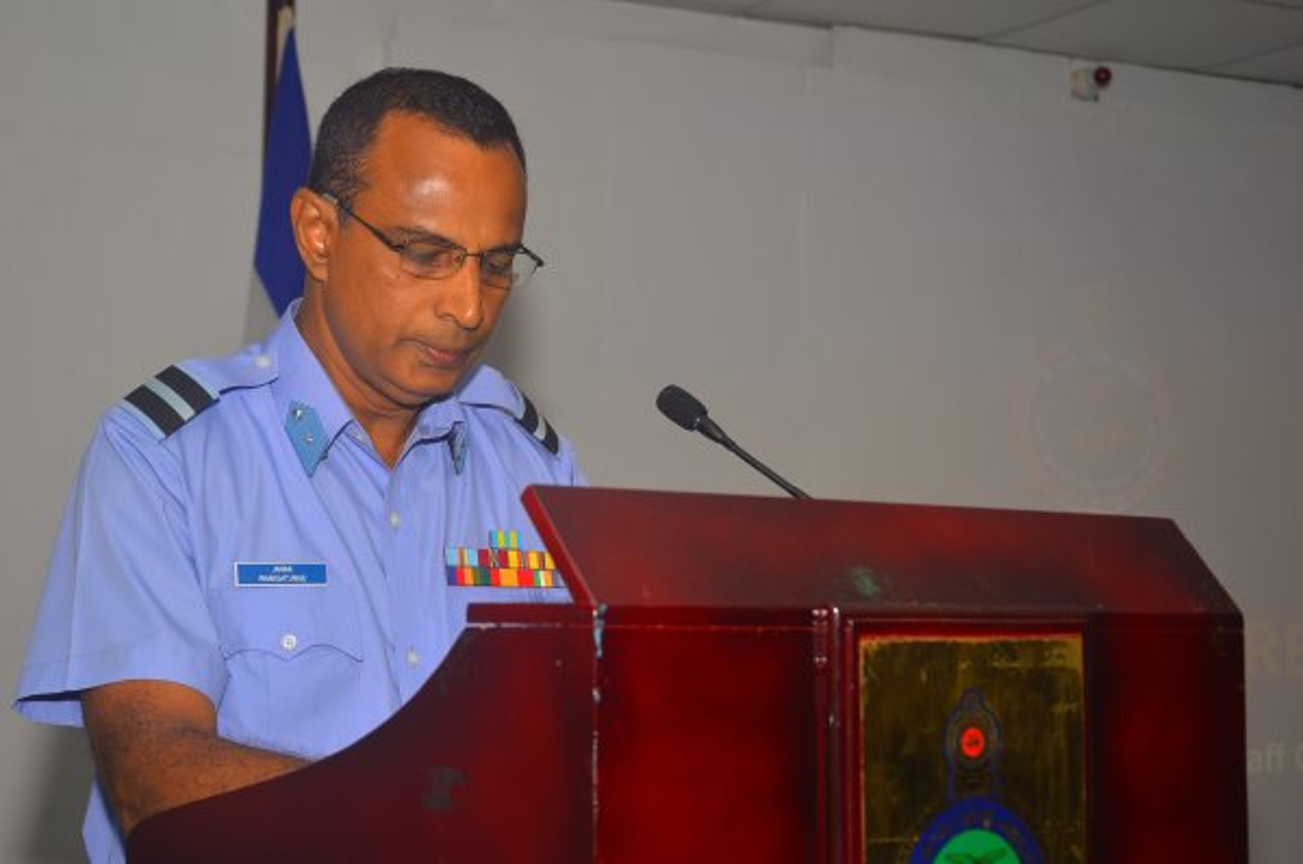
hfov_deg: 31.9
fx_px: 2277
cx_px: 652
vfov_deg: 21.5
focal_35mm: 63
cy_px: 432
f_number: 5.6
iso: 200
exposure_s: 1/200
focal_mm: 42
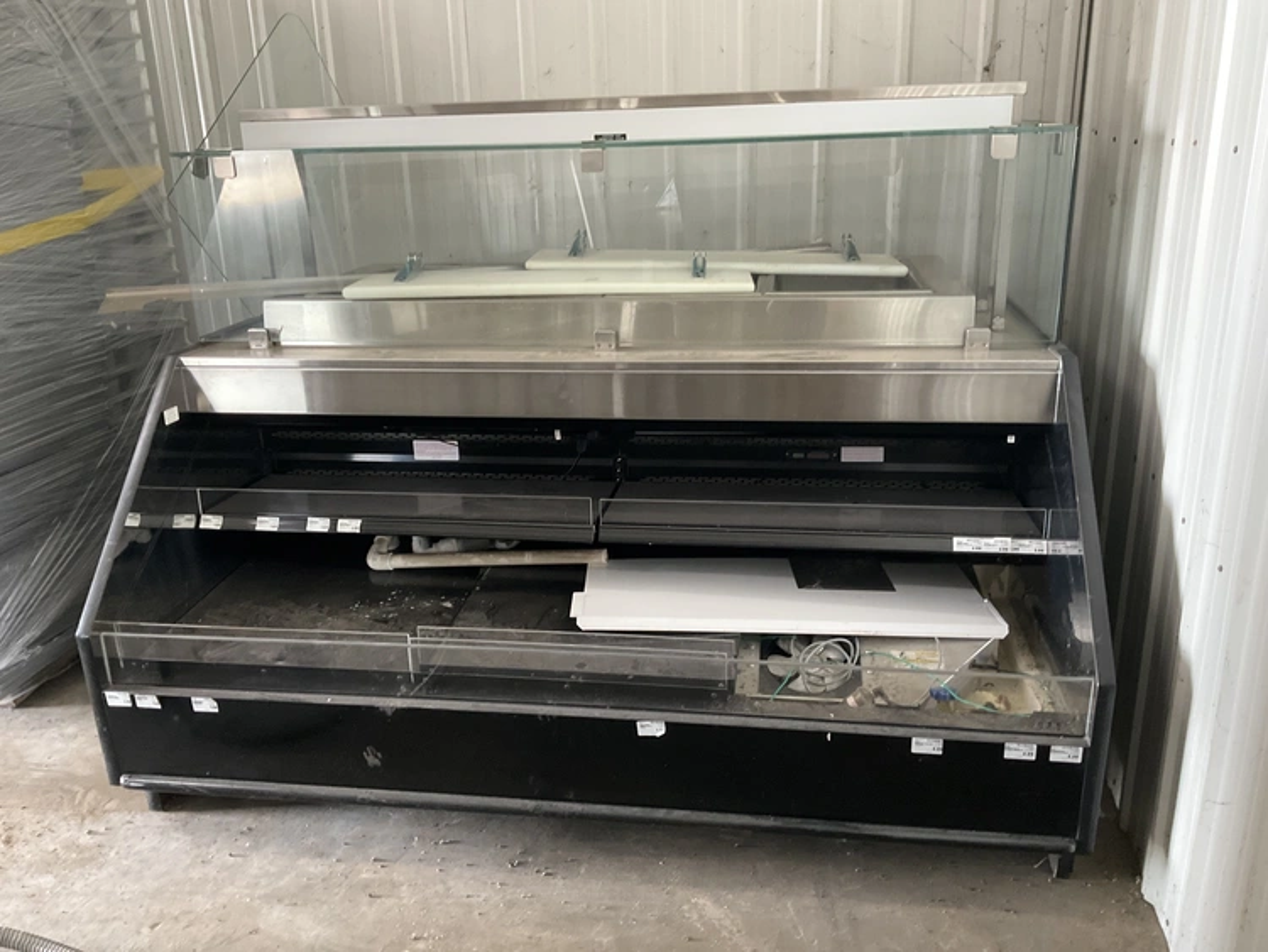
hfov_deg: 61.6
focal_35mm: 29
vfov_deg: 48.3
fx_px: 1063
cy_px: 476
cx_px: 634
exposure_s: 1/40
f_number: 1.8
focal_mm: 3
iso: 200
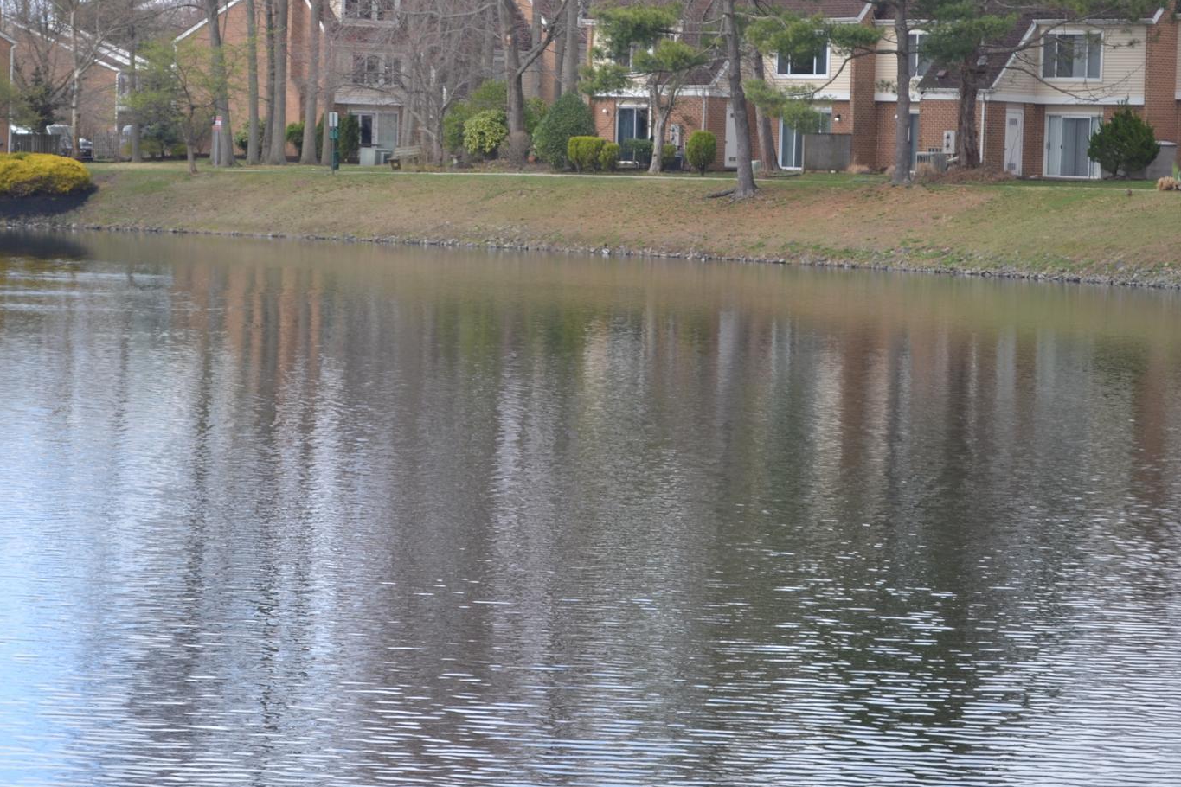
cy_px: 324
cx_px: 412
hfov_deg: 16.5
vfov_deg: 11.1
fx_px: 4059
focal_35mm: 124
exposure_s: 1/125
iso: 125
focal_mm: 55
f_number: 5.6
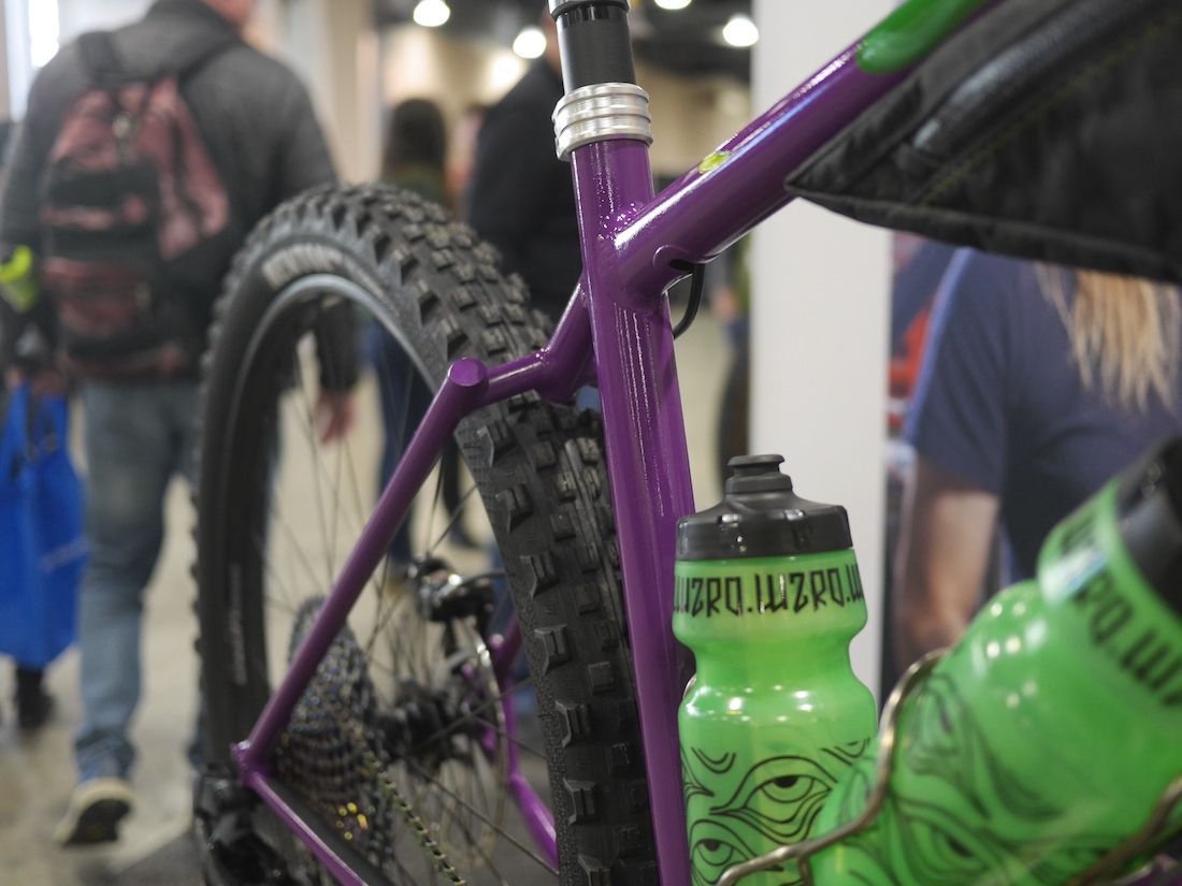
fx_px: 1366
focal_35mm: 40
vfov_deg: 36.0
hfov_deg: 46.8
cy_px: 443
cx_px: 591
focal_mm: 20
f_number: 1.7
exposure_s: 1/125
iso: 800
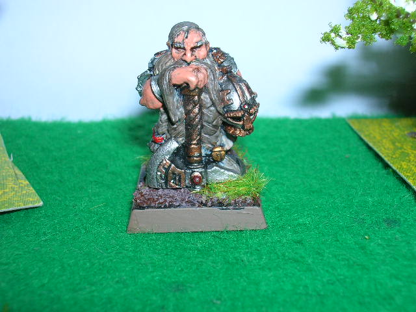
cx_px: 208
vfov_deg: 31.5
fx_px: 553
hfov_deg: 41.2
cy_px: 156
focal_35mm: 46
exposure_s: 1/60.1
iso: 50
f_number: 5.4
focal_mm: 7.7
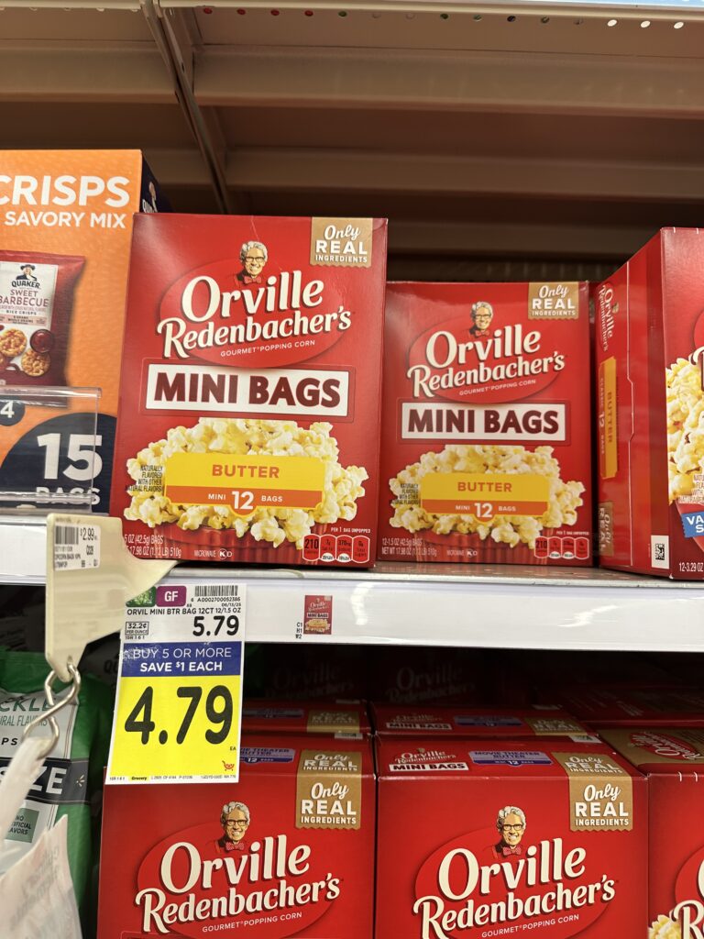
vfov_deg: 71.6
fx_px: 651
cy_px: 470
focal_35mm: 24
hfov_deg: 56.8
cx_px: 352
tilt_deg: +5.0
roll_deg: -3.1
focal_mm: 6.86
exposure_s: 1/62
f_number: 1.78
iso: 80
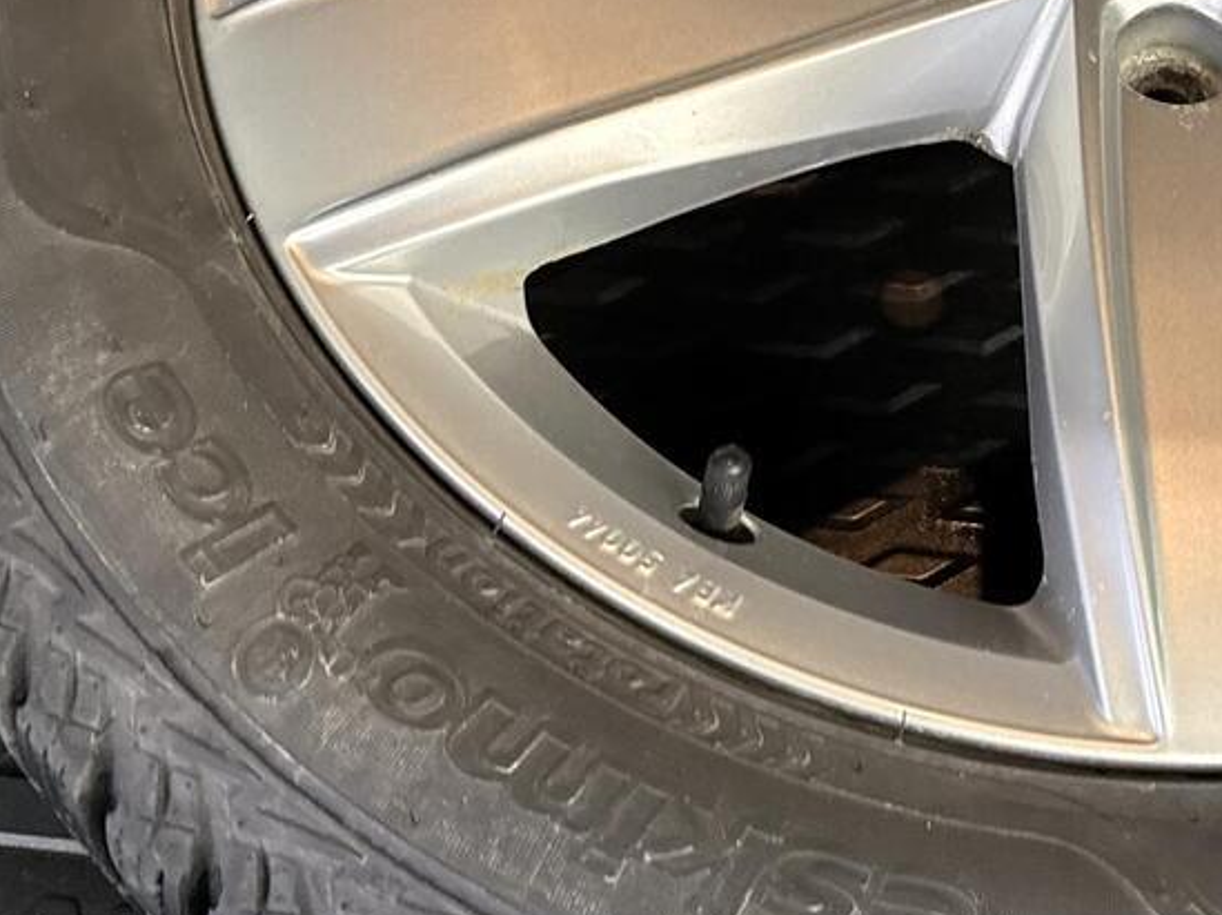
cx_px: 1048
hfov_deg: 29.7
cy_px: 82
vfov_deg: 22.7
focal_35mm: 63
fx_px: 2223
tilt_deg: -58.2
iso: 320
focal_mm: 6.76
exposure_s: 1/50
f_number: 1.78
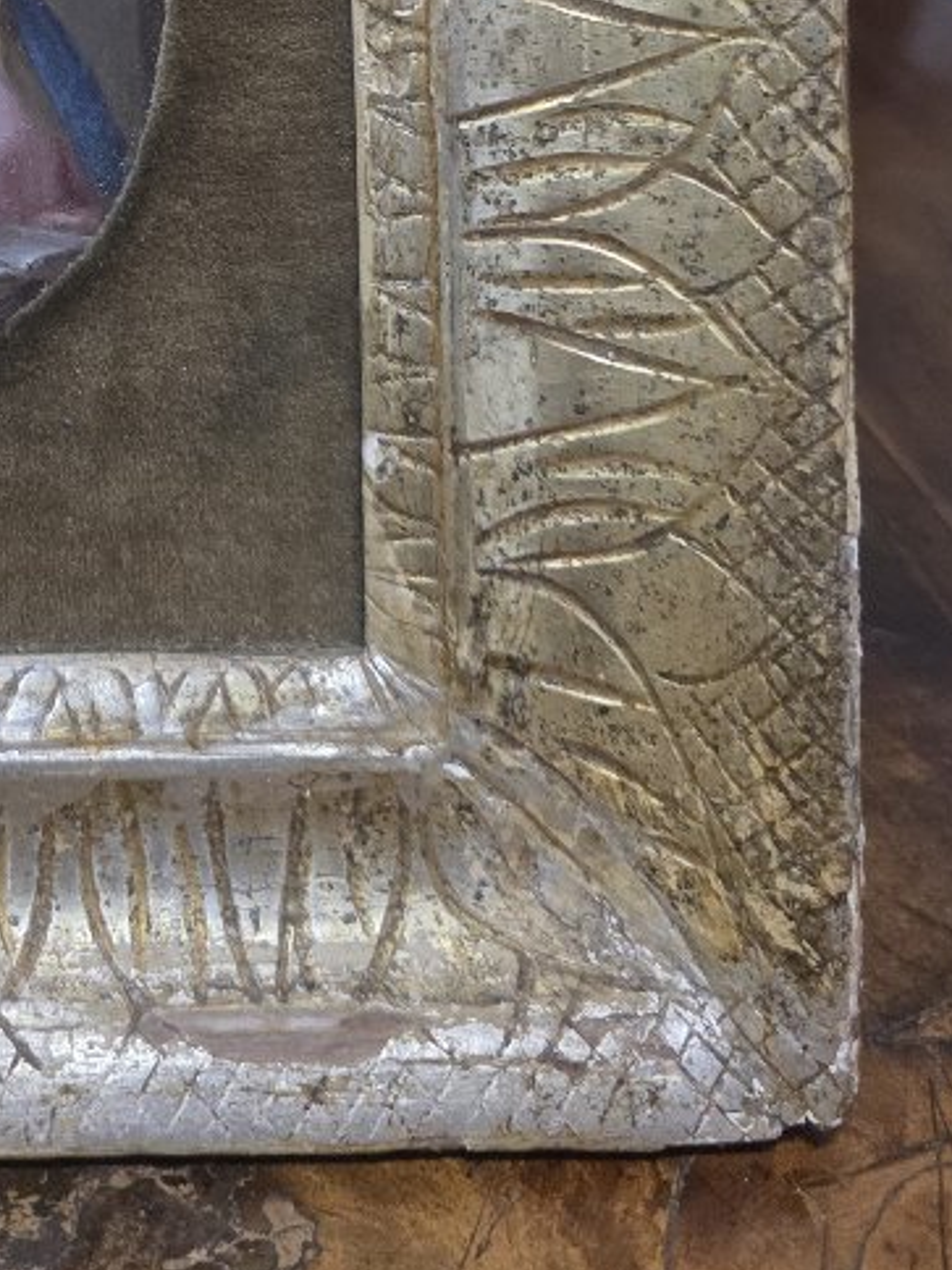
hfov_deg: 24.0
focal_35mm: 57
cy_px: -79
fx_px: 2090
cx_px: -102
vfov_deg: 30.7
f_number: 1.7
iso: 320
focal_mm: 6.3
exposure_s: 1/100
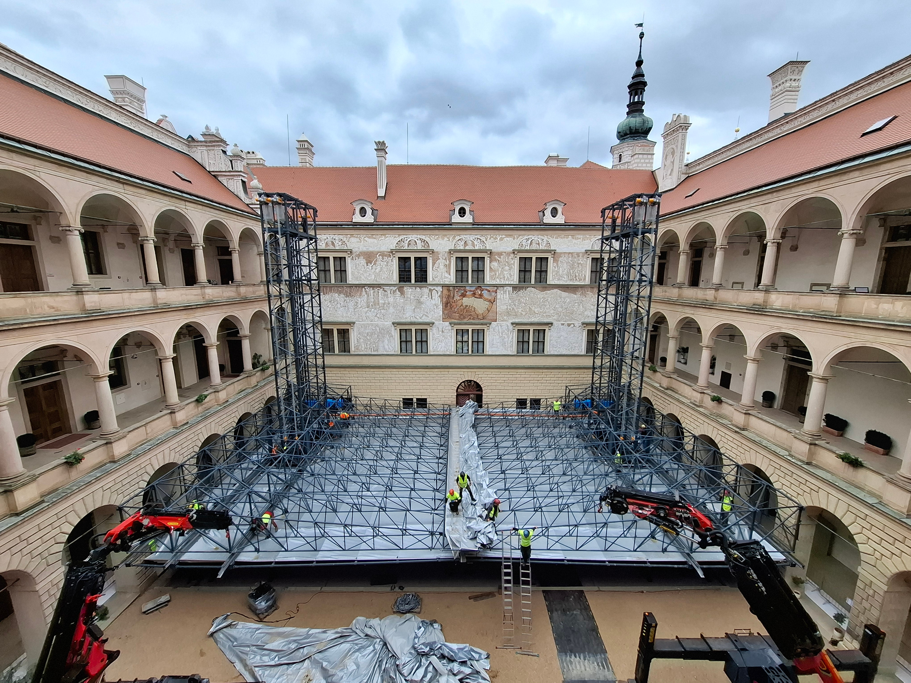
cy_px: 342
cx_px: 456
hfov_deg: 106.2
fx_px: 342
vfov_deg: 89.9
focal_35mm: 13
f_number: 2.2
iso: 40
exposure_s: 1/447
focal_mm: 1.74
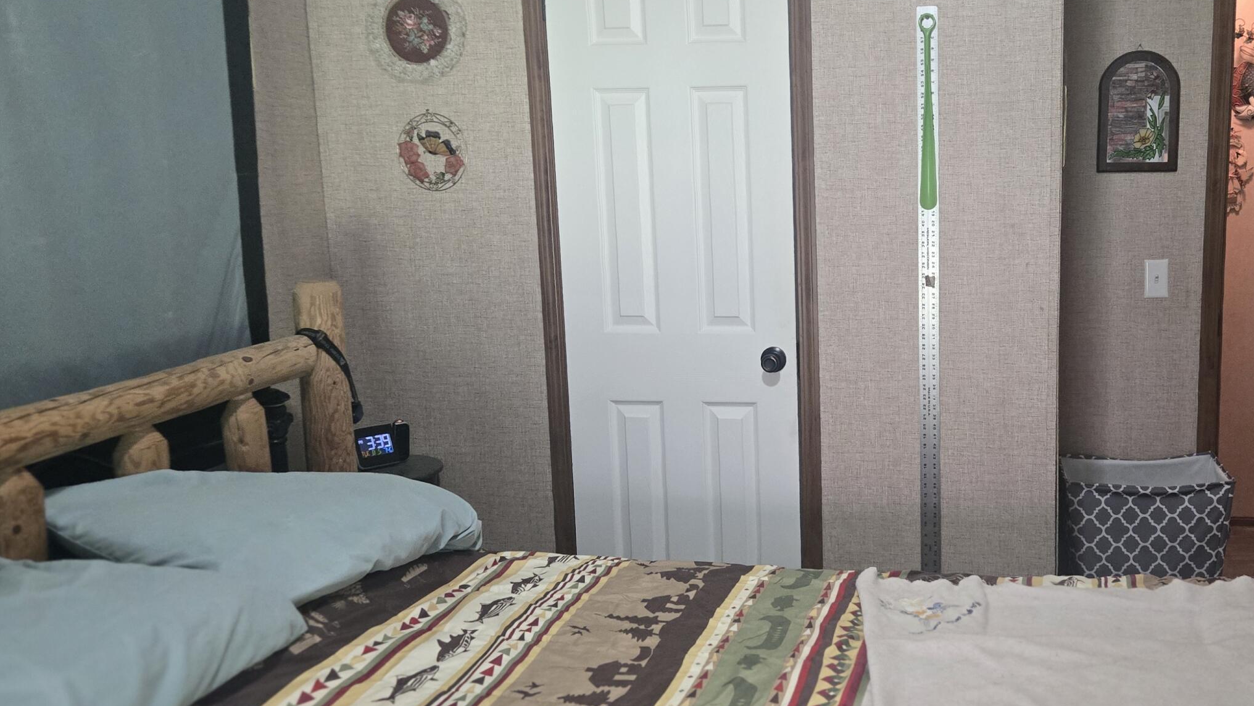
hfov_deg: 52.5
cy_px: 350
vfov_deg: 32.0
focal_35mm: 37
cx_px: 876
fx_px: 1230
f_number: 1.8
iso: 1000
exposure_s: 1/120
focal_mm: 5.4
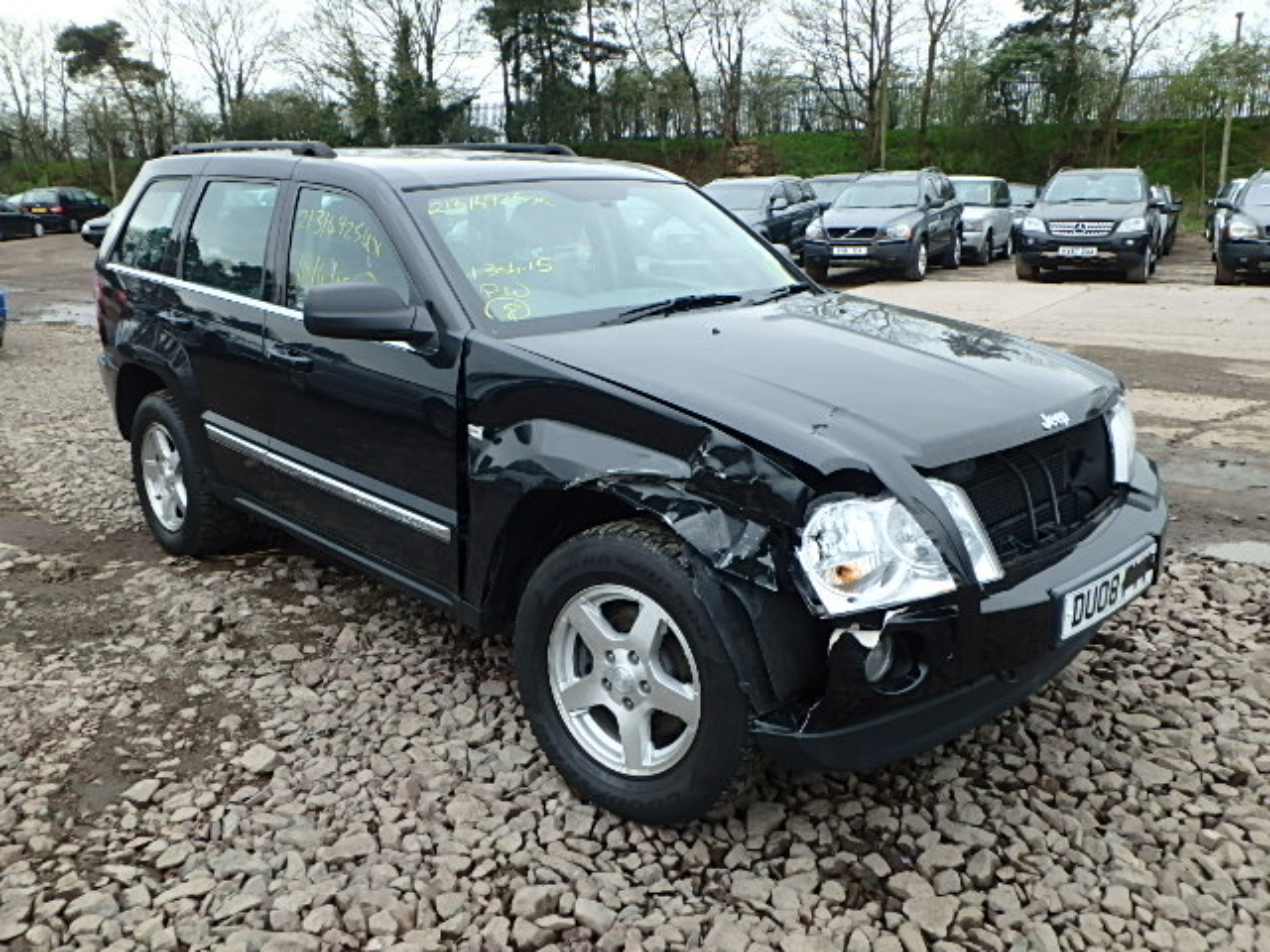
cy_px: 476
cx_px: 635
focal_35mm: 29
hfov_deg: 61.7
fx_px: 1064
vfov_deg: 48.2
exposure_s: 1/200
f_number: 4.6
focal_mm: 5.2
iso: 125
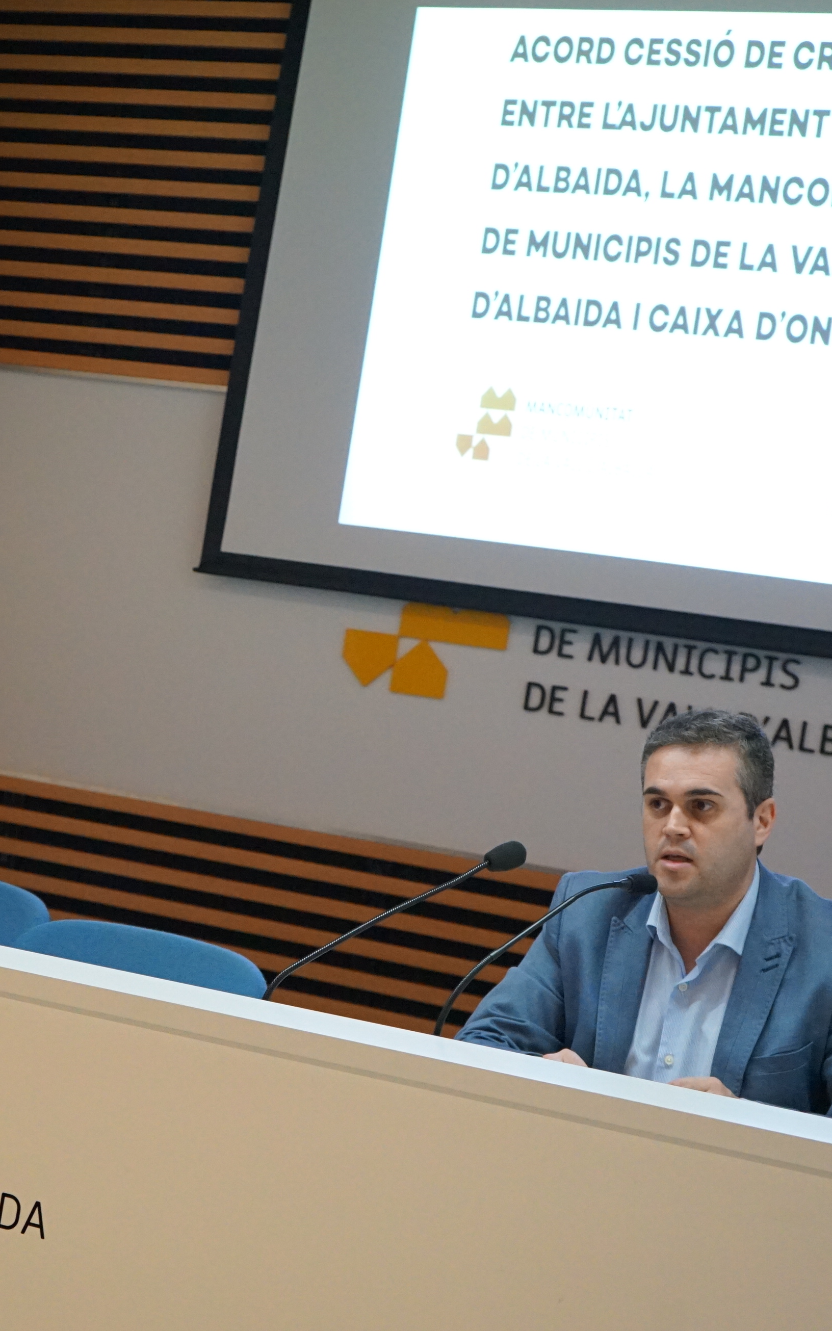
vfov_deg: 32.5
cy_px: 665
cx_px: 247
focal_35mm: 63
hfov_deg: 20.5
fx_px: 2285
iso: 5000
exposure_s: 1/160
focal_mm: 41
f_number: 4.5
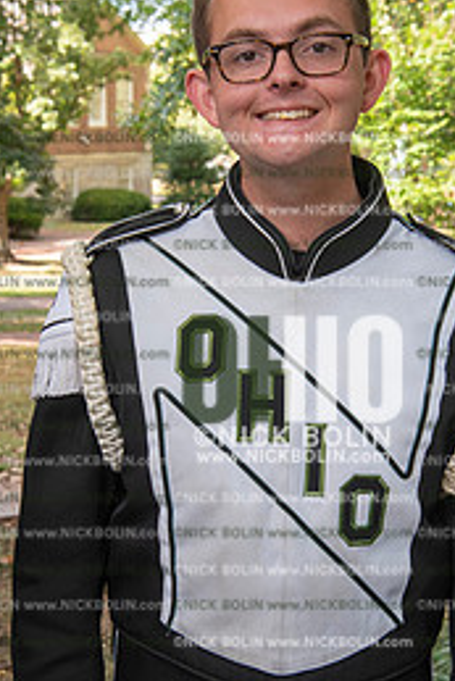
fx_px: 1382
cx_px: 292
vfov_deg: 27.7
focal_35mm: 73
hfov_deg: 18.7
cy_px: 389
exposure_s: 1/100
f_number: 8
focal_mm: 42
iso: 500
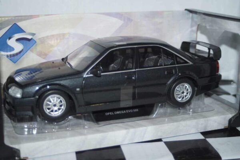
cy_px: 80
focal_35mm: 60
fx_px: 400
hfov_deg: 33.4
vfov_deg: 22.6
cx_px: 120
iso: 125
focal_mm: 40
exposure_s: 1/60
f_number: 4.5
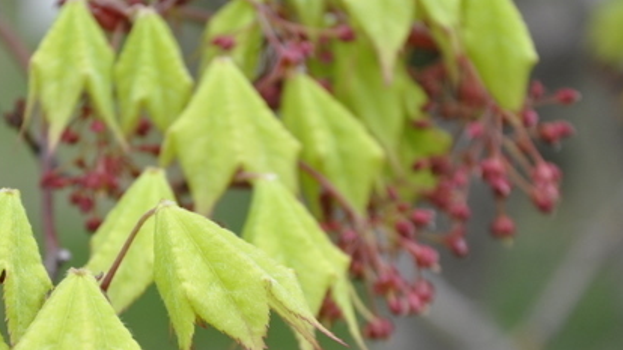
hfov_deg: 12.2
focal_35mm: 176
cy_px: 333
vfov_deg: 6.9
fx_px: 2908
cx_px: 208
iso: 200
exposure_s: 1/160
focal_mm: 58
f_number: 6.3
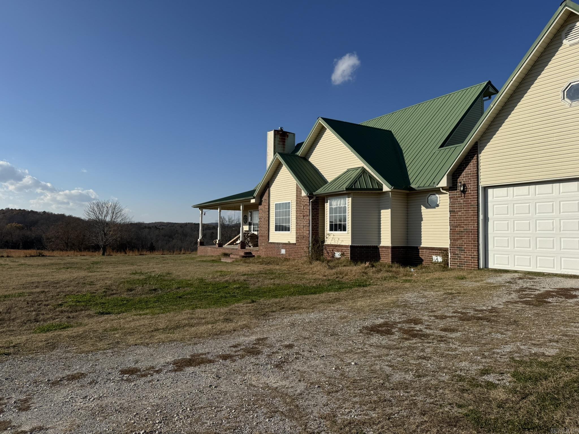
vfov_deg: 56.8
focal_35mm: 24
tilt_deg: +1.8
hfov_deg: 71.6
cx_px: 290
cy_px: 217
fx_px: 401
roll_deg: -1.0
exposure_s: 1/7937
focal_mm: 6.76
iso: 80
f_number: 1.78
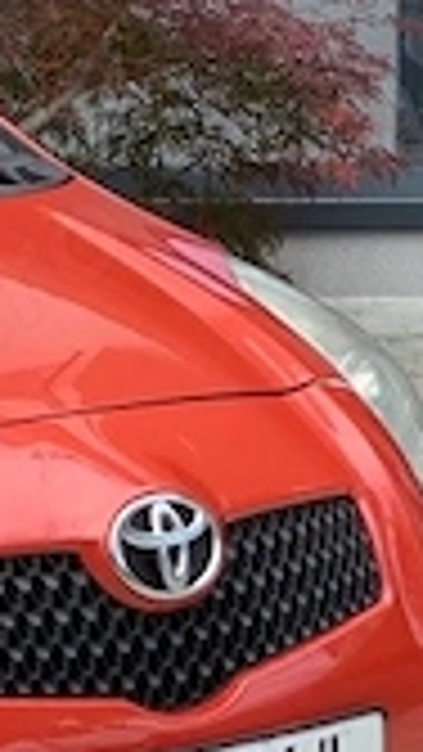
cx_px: -688
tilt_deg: -7.0
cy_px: 437
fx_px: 4046
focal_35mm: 203
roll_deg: +1.2
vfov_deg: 10.6
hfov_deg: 5.7
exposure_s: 1/294
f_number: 2.4
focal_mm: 6
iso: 16
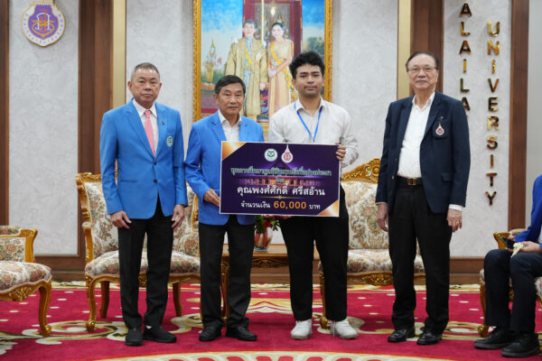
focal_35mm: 79
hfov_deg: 25.7
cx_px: 271
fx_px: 1189
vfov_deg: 17.3
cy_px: 180
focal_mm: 79
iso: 2000
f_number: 5
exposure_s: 1/125
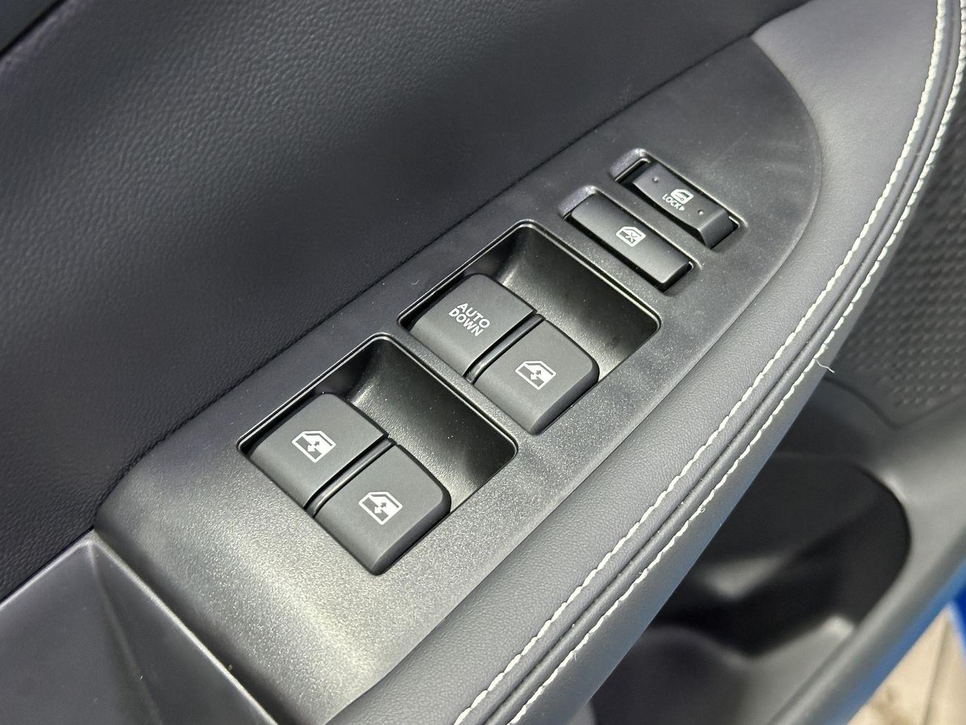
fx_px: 1423
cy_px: 340
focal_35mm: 51
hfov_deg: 37.5
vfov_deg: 28.5
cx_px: 463
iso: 400
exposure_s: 1/33
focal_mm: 6.86
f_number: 1.78
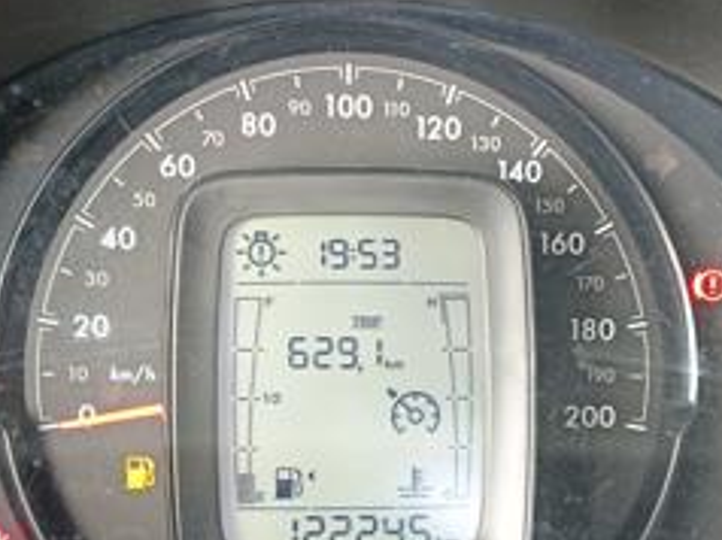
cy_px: 376
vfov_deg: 20.9
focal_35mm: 70
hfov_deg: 27.8
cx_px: 397
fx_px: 1459
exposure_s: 1/40
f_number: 1.8
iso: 984
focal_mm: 4.81
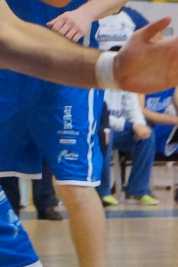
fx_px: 4197
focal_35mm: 565
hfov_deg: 2.4
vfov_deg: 3.6
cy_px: 6
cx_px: -222
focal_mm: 55
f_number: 5.6
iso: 1600
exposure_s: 1/160
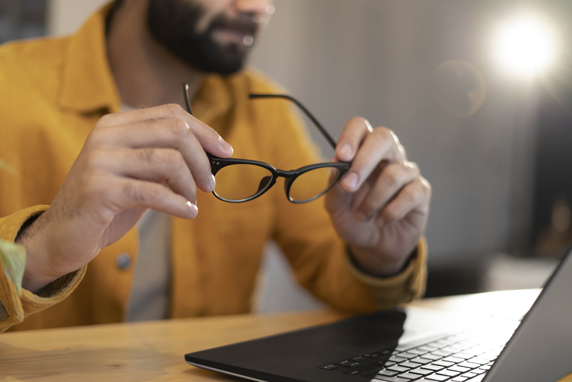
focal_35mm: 50
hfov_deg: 39.6
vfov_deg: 27.0
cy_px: 191
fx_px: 794
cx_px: 286
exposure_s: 1/160
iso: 320
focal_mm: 50
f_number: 1.8
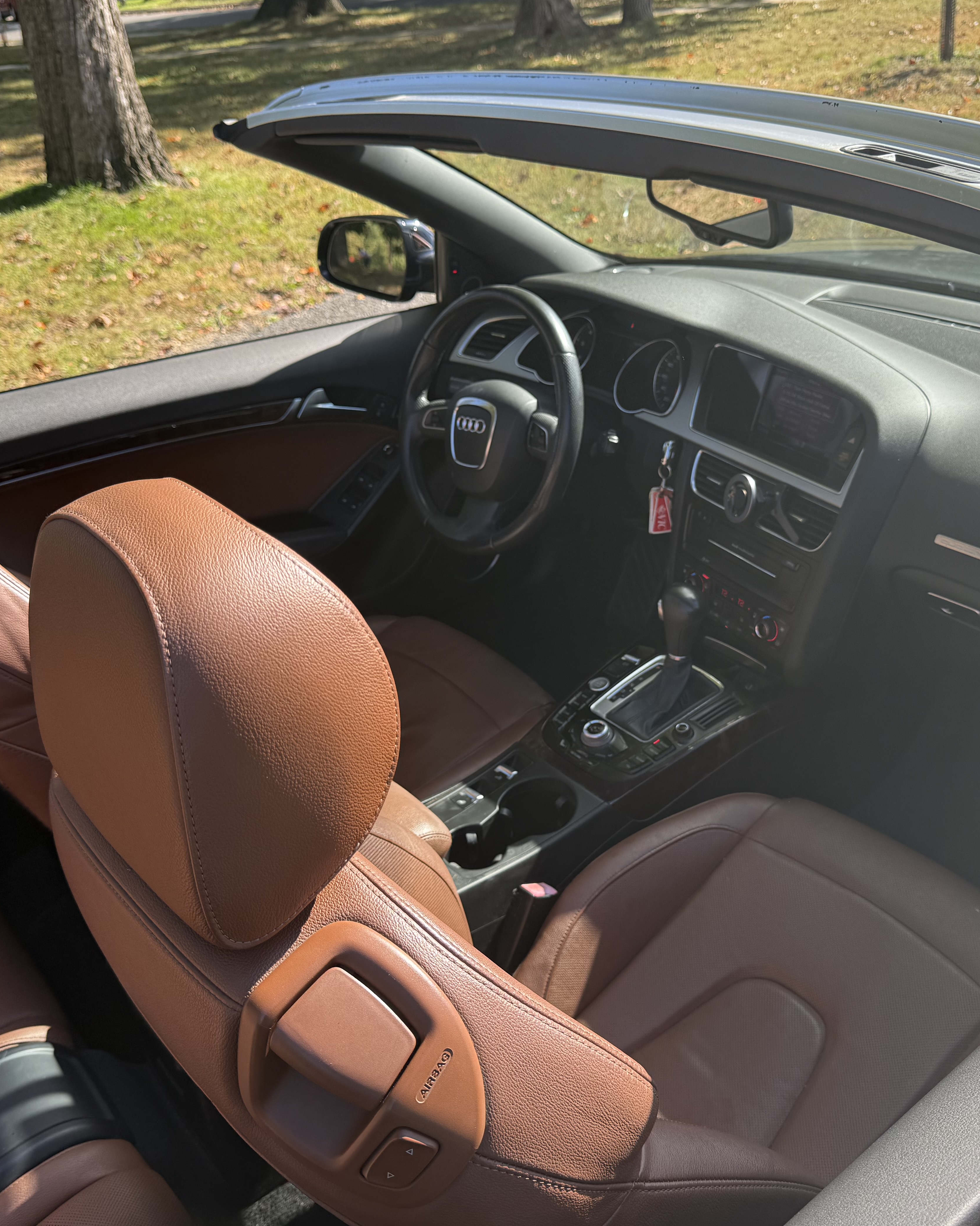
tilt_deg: -30.5
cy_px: 602
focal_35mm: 32
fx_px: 1160
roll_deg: +5.8
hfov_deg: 45.8
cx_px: 507
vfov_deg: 55.7
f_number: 1.78
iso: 80
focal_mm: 6.76
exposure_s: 1/943
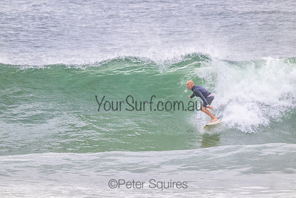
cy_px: 99
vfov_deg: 1.7
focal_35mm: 800
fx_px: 6579
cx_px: 148
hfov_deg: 2.6
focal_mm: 800
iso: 4000
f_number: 11
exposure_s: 1/2000
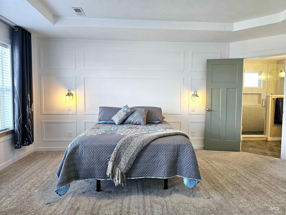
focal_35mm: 23
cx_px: 143
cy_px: 108
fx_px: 190
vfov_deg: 58.9
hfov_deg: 73.9
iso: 200
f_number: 1.7
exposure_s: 1/120
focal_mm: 6.3
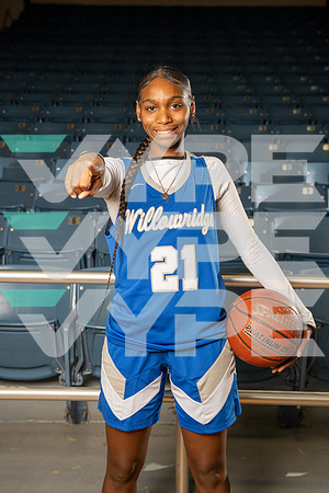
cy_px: 246
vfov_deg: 39.6
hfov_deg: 27.0
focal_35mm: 50
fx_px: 685
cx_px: 164
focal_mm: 50
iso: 320
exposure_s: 1/250
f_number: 5
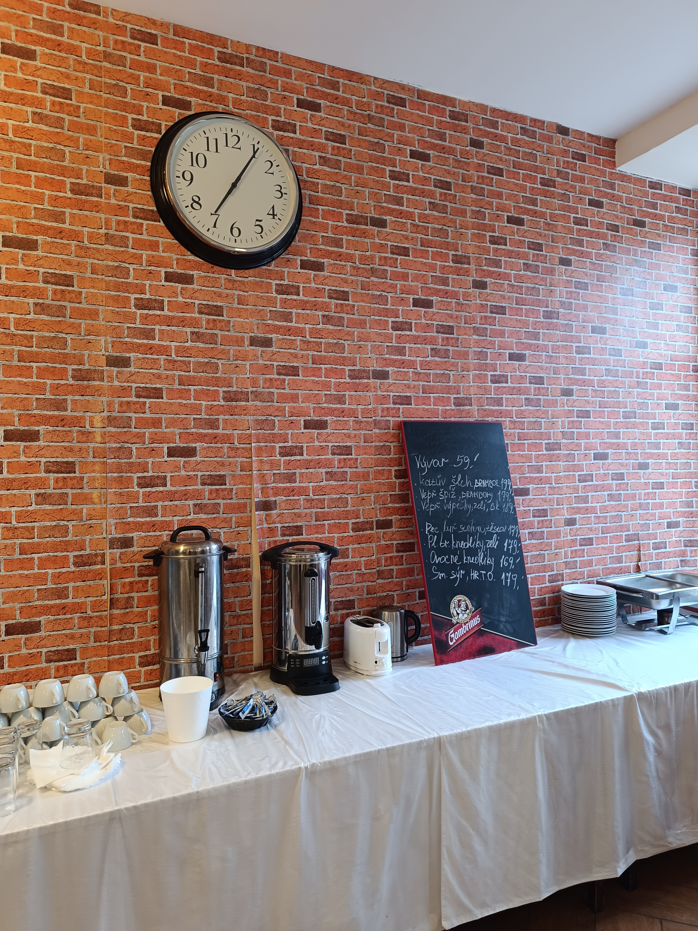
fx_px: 645
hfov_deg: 56.8
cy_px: 466
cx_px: 349
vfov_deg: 71.6
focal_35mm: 24
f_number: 1.65
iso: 1169
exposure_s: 1/33.3
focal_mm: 6.14
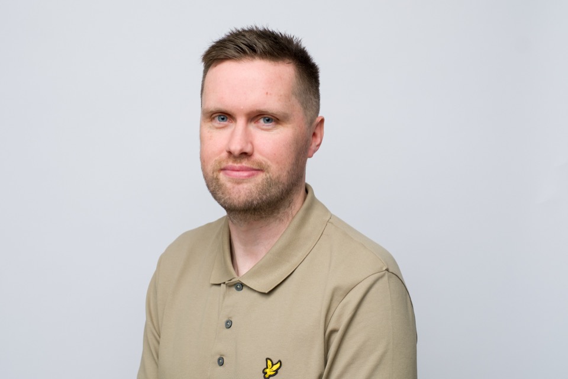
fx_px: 1183
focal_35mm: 75
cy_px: 190
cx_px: 284
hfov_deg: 27.0
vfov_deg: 18.2
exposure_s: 1/200
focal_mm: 50
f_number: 5.6
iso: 640
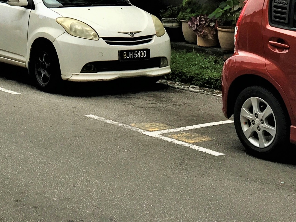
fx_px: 778
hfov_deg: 21.2
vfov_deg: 14.9
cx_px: 42
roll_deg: +0.4
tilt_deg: +6.0
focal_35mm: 91
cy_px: -125
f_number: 2.2
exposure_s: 1/2653
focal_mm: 4.15
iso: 25
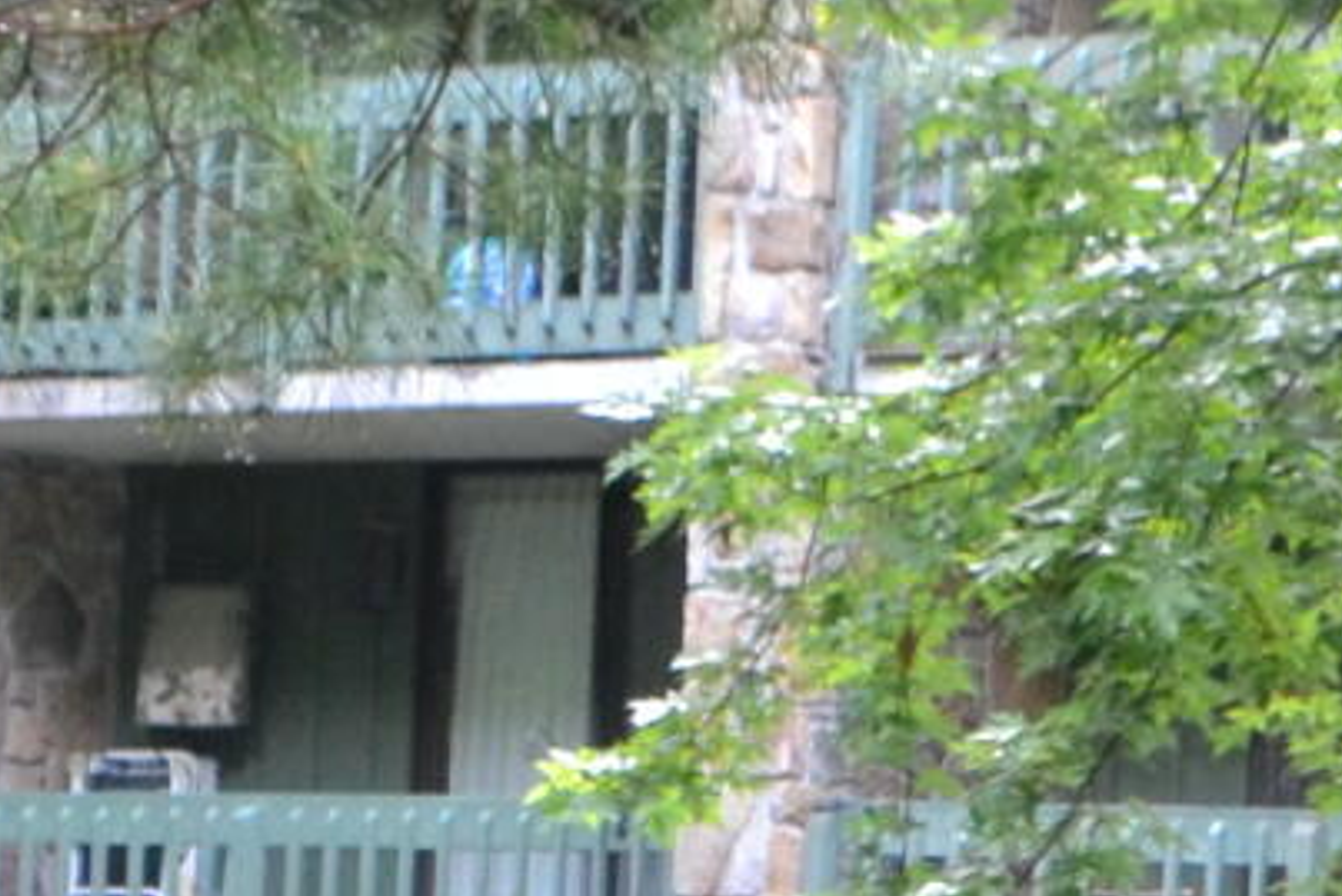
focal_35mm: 201
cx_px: 636
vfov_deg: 6.7
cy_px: 1436
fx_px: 7495
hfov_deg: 10.2
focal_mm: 18
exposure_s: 1/60
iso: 800
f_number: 3.5
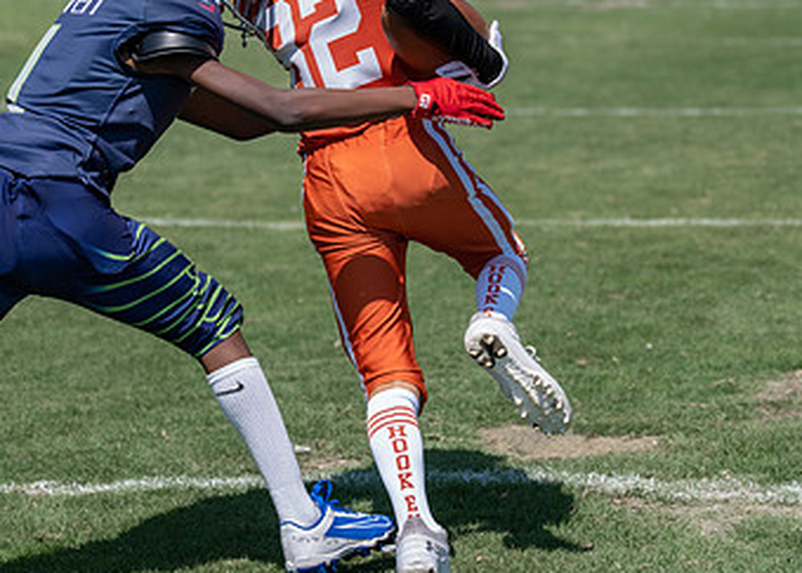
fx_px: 3463
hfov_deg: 13.2
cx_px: 314
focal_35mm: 152
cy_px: 210
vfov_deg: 9.5
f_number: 2.8
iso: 100
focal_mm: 70
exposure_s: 1/1600
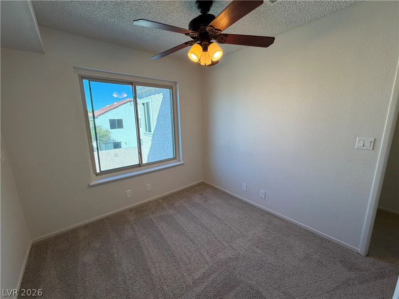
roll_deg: +1.9
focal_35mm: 14
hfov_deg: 102.1
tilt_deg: -12.8
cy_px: 150
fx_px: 161
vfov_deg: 85.7
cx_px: 200
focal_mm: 2.22
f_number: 2.2
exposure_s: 1/120
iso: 100
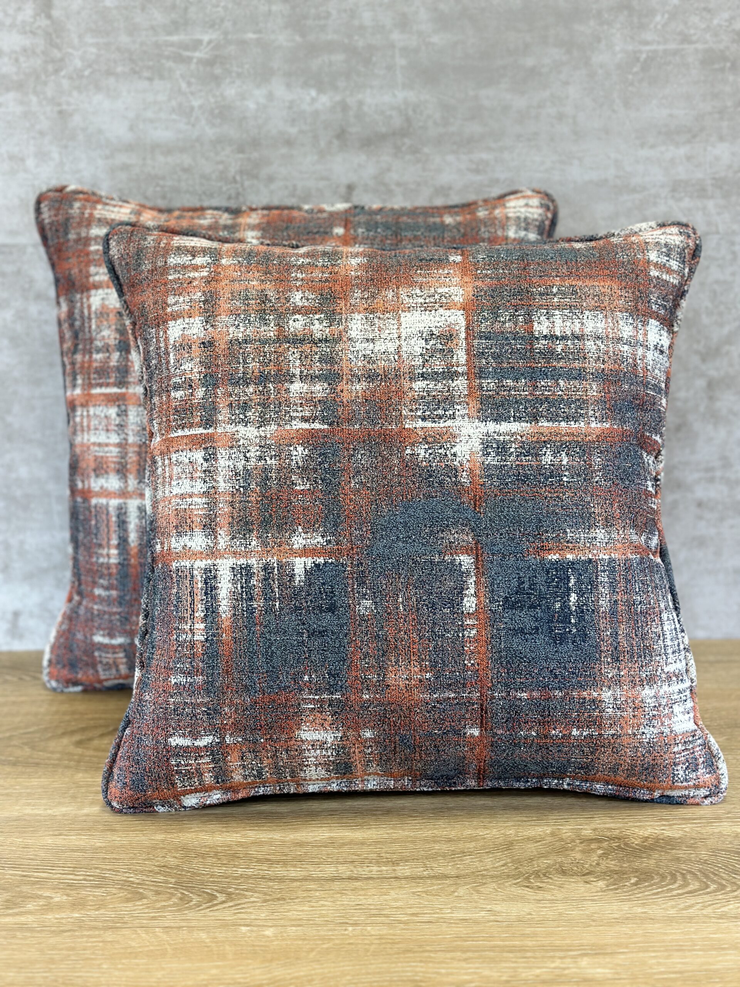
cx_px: 370
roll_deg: +1.0
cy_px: 494
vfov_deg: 39.7
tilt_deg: -13.1
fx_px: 1368
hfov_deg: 30.3
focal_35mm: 48
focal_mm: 6.86
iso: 125
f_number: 1.78
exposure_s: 1/170
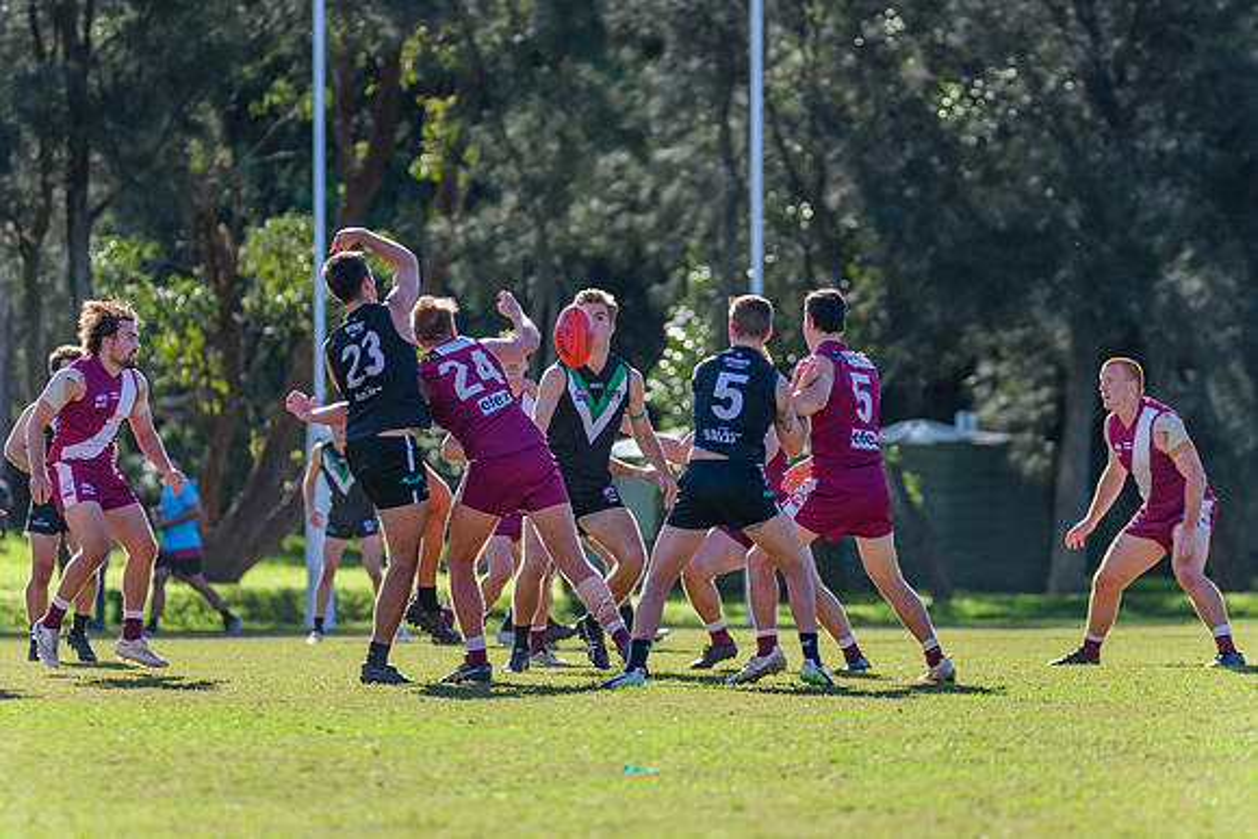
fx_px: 9611
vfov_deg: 5.0
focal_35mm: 275
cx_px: 596
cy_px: 358
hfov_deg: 7.5
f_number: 4
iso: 900
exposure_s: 1/2500
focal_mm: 240
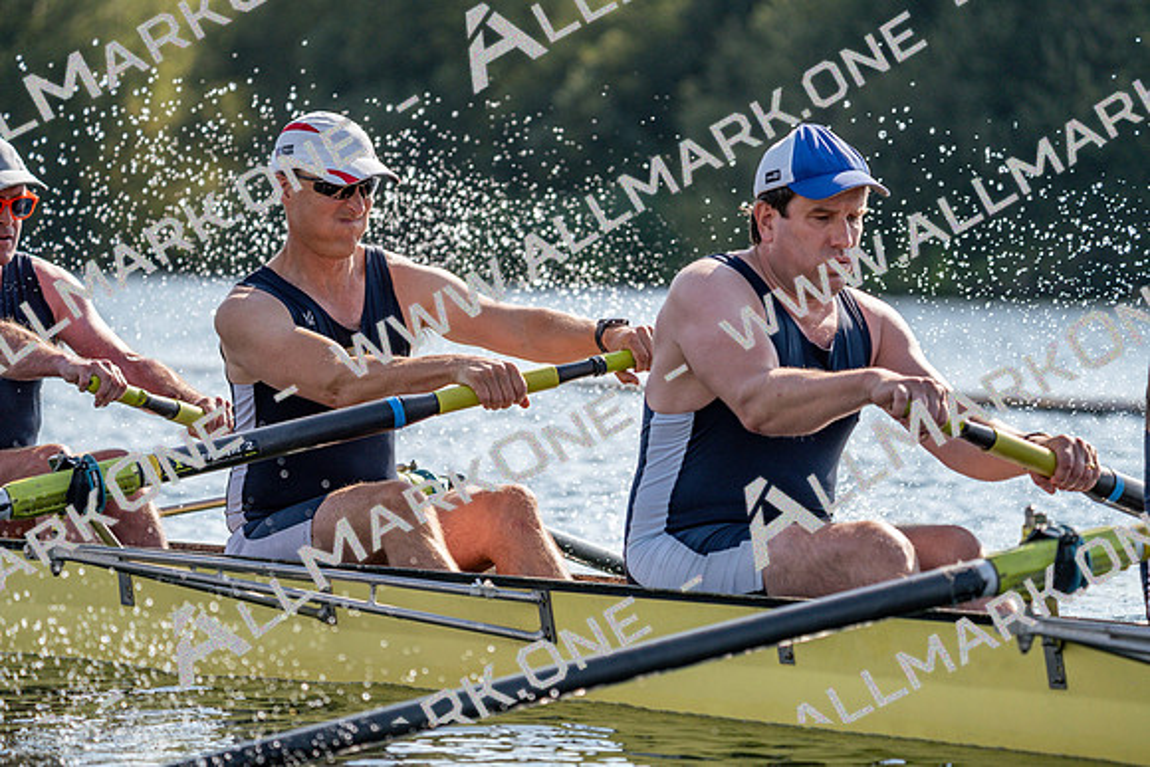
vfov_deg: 5.6
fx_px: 7828
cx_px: 575
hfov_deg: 8.4
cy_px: 384
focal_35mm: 245
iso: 320
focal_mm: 245
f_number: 5.6
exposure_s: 1/1600
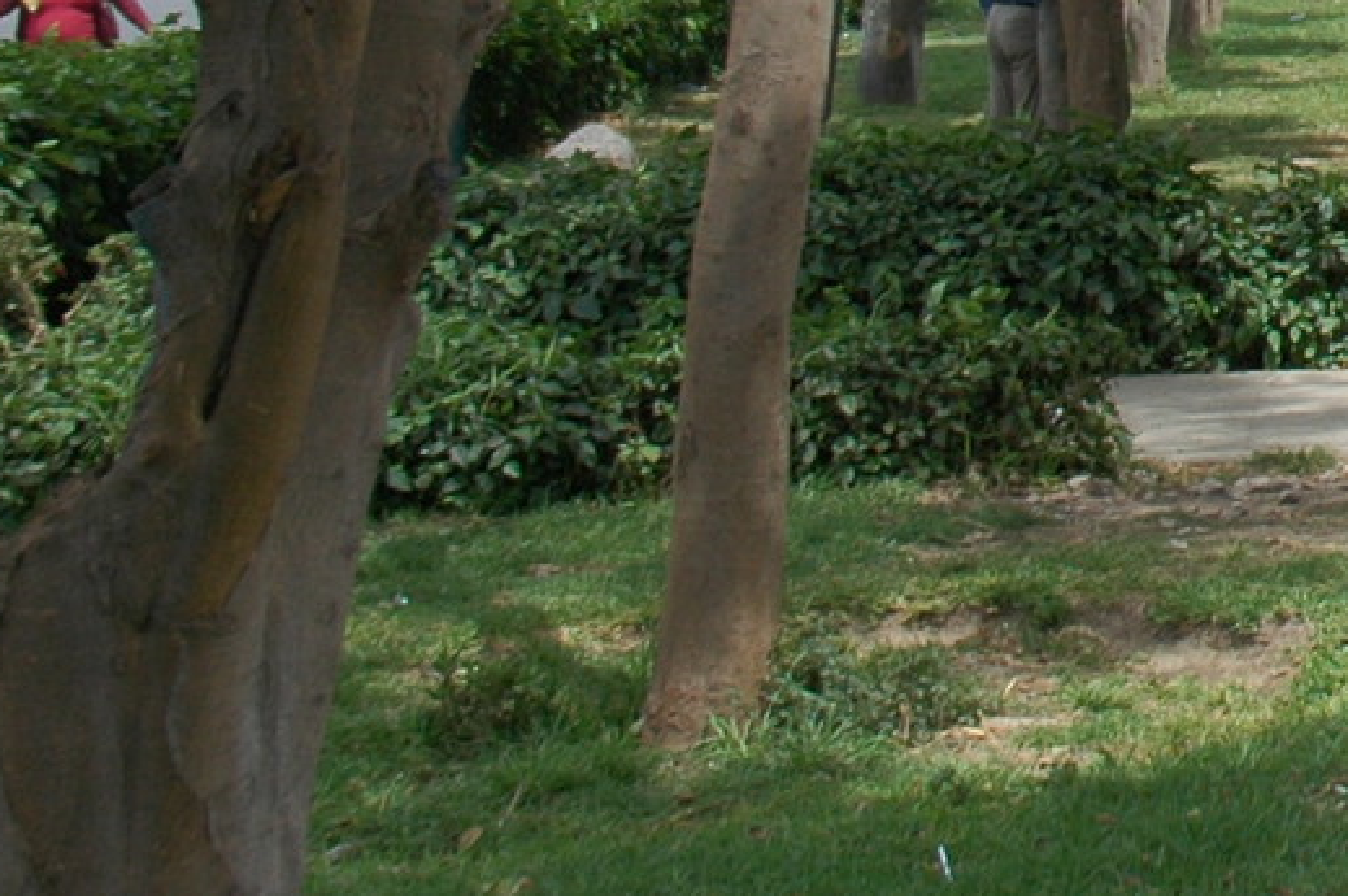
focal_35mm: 122
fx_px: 4564
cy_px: -586
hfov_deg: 14.8
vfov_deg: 10.7
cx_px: 2371
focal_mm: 22
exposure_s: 1/320
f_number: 9
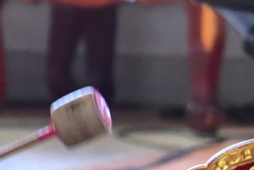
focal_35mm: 573
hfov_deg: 3.5
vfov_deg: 2.4
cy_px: -49
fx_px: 4046
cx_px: -379
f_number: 6.3
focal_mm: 85
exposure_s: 1/125
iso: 5000
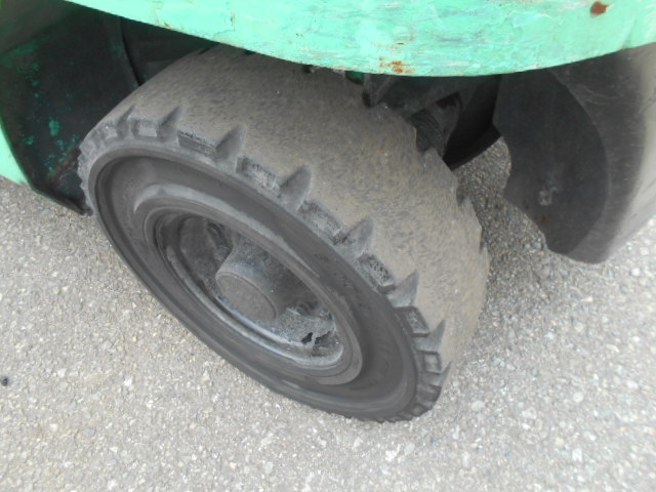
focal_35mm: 26
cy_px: 246
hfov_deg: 67.3
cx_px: 328
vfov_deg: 53.1
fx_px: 493
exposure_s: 1/250
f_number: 3.2
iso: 220
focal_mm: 4.6
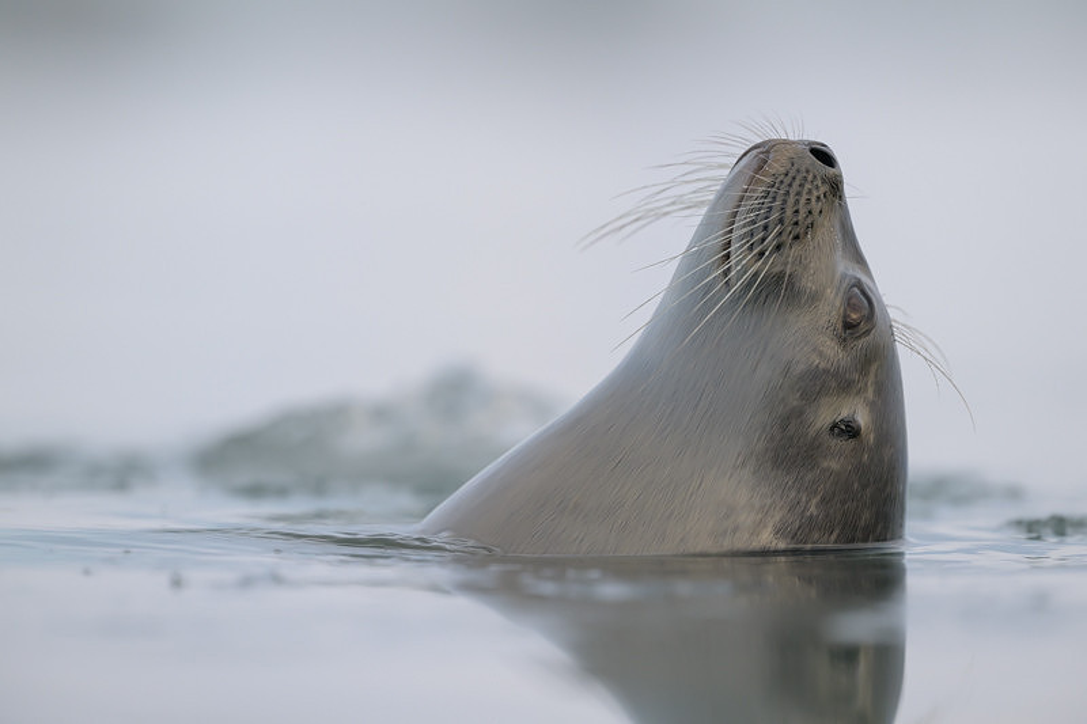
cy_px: 362
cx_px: 544
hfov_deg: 5.2
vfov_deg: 3.4
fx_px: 12075
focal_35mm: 400
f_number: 4
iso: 800
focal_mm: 400
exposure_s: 1/2000
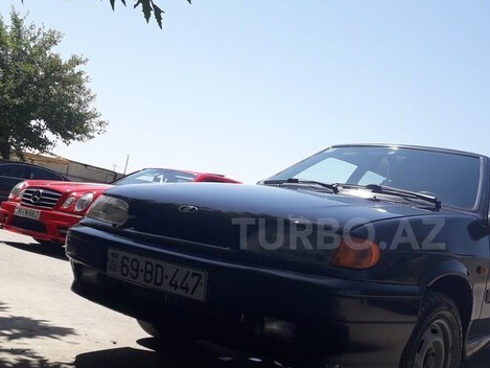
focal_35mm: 38
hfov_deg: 47.9
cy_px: 234
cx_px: 339
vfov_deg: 37.5
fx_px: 538
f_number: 1.9
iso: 40
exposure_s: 1/1357
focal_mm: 3.6
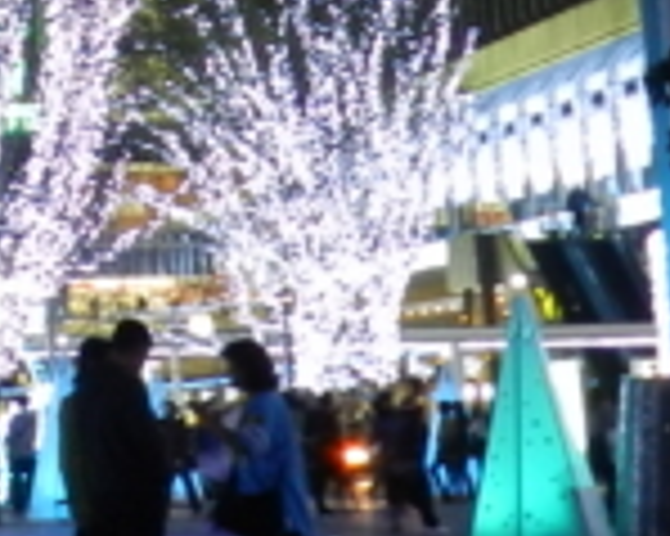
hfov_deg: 8.8
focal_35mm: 199
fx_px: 3943
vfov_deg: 7.5
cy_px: -477
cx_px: -922
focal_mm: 6.7
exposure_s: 1/10
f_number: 4
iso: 400
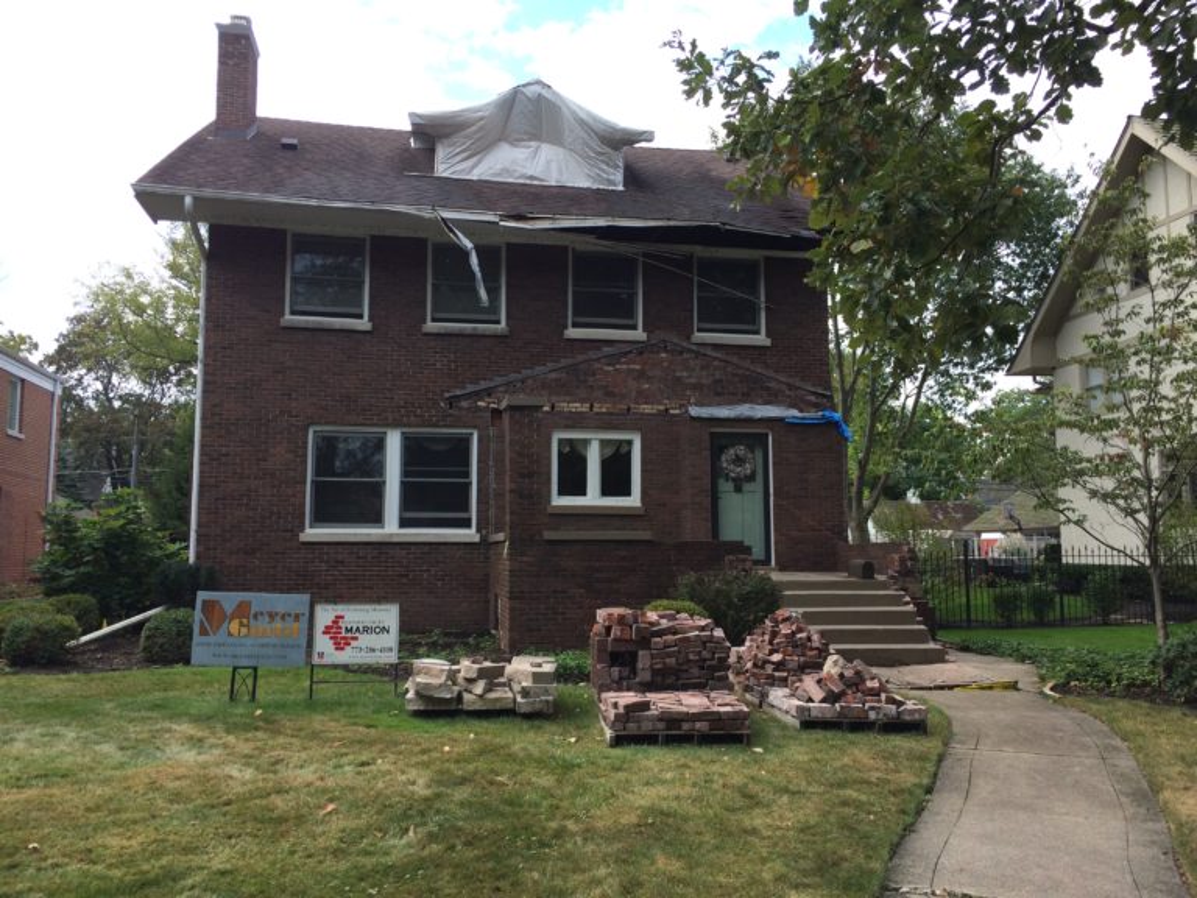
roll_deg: +1.5
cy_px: 449
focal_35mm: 29
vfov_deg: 48.2
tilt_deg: +4.9
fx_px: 1003
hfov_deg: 61.7
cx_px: 598
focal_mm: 4.15
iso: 32
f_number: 2.2
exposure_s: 1/311
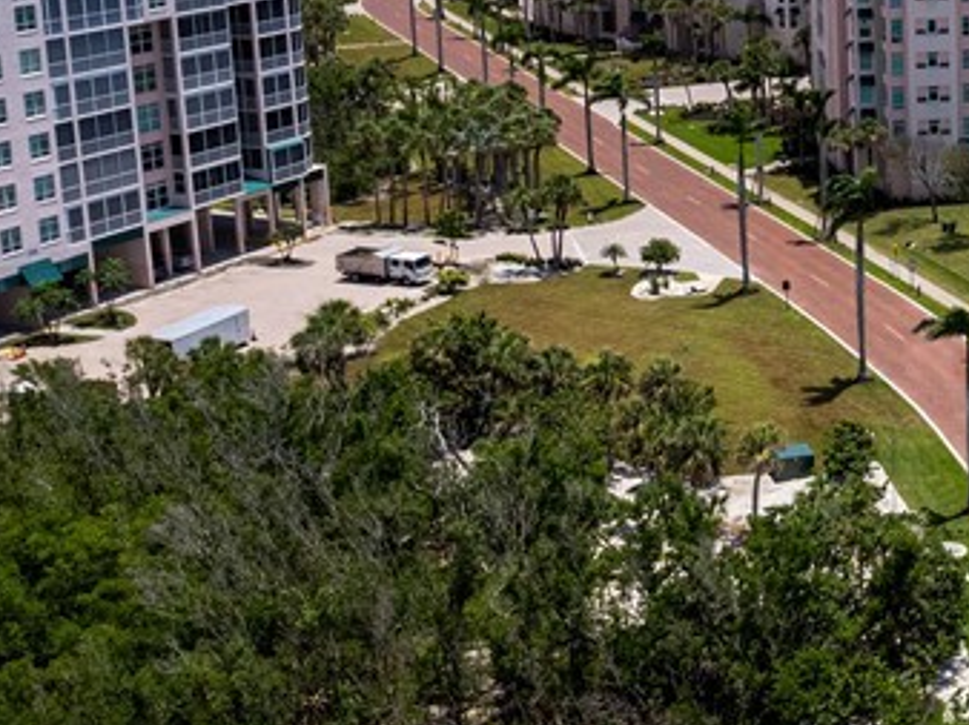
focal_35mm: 68
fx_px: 1902
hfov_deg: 25.2
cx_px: 1216
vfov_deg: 21.3
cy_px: 142
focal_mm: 8.38
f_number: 2.8
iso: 100
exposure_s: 1/3000
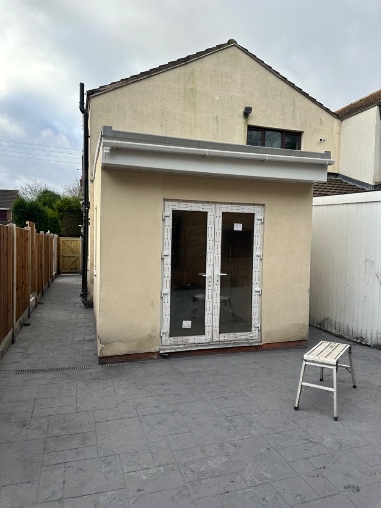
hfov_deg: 56.8
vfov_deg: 71.6
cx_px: 190
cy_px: 254
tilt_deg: -2.7
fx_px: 352
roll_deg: -1.3
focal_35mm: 24
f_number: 1.78
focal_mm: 6.86
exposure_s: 1/850
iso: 80
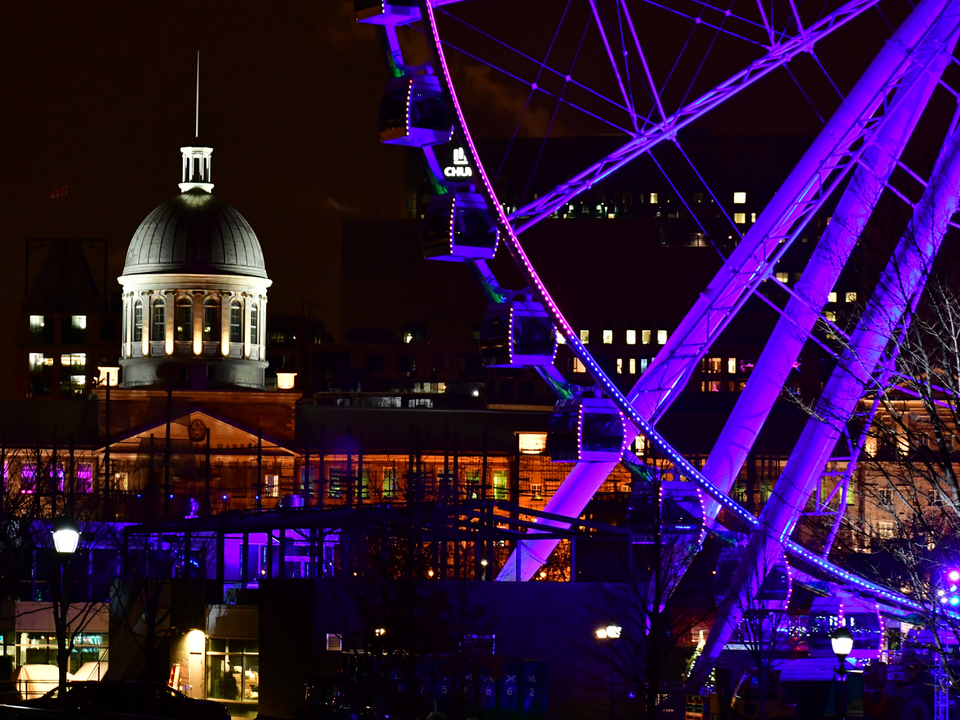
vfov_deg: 10.9
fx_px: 3772
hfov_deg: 14.5
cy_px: 352
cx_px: 449
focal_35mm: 136
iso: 4000
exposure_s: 1/15
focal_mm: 80
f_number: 5.3
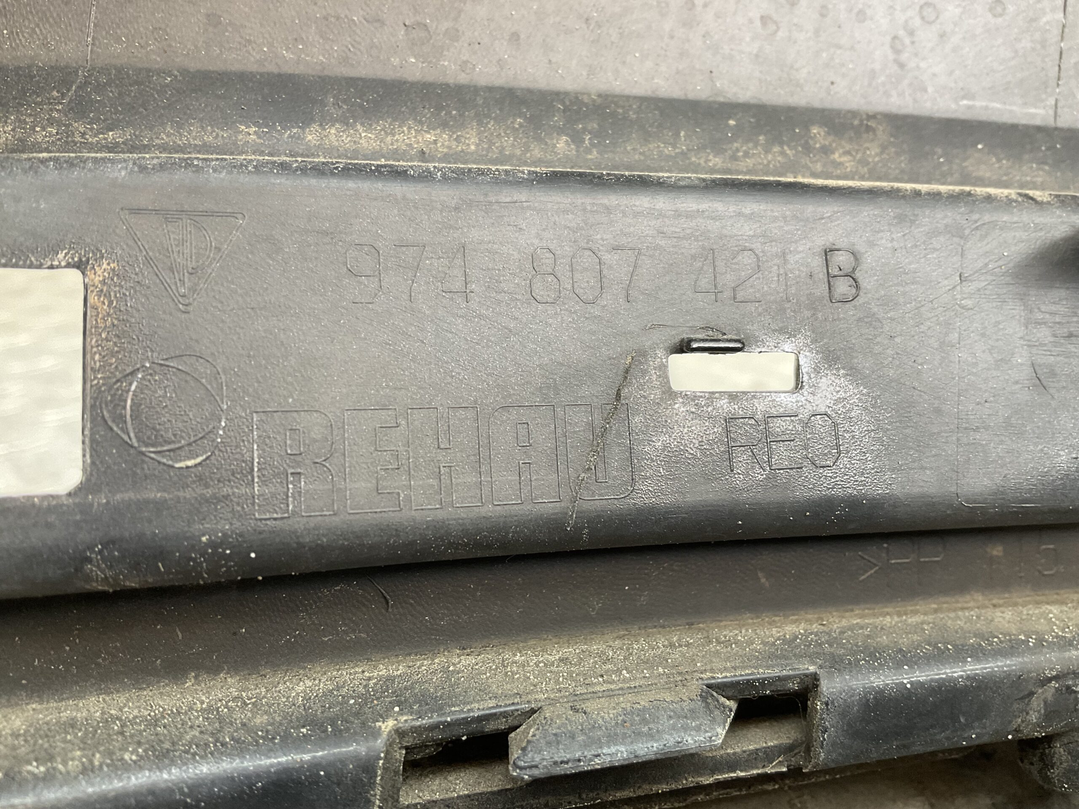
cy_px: 404
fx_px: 904
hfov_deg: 61.7
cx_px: 540
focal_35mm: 29
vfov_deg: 48.2
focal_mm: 3
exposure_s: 1/50
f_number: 1.8
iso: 80
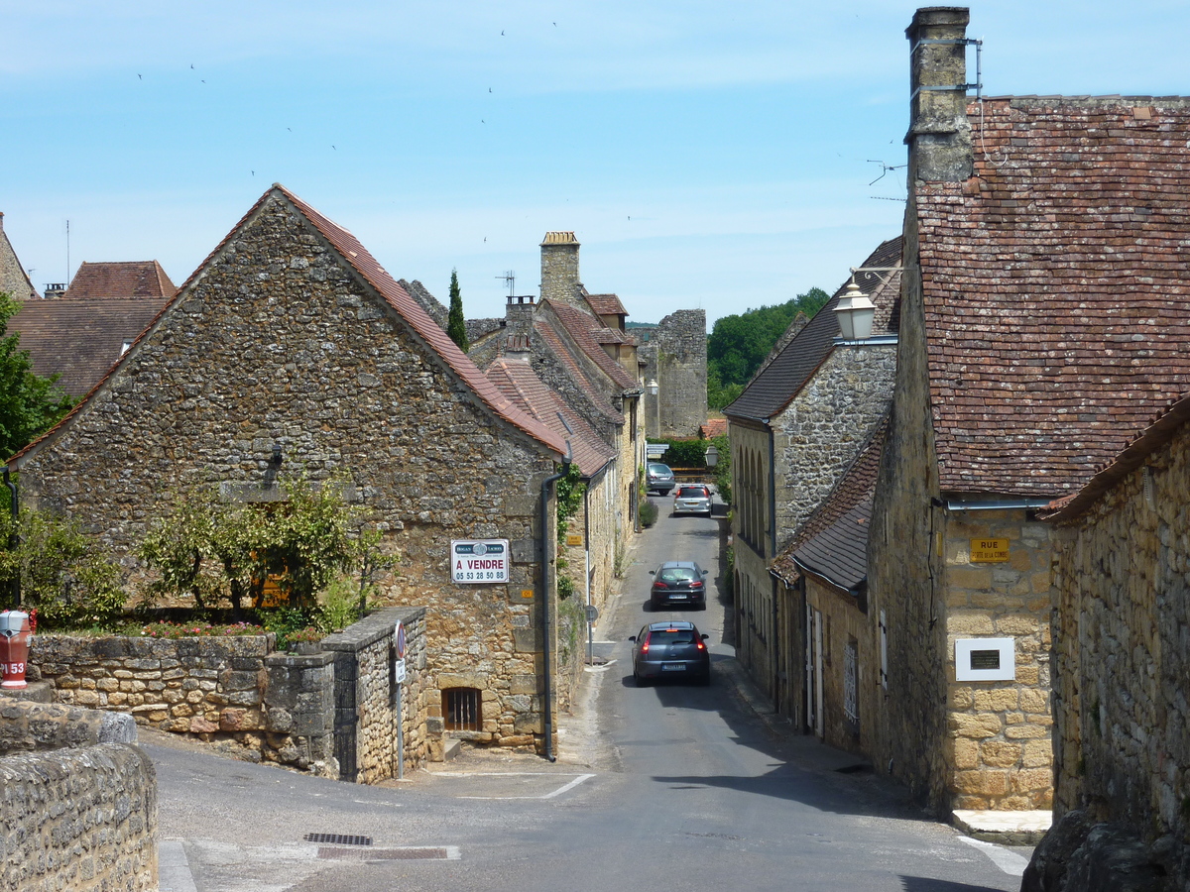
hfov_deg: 27.0
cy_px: 446
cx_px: 595
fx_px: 2475
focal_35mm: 72
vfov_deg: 20.4
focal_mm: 11.9
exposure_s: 1/500
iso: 80
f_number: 4.5
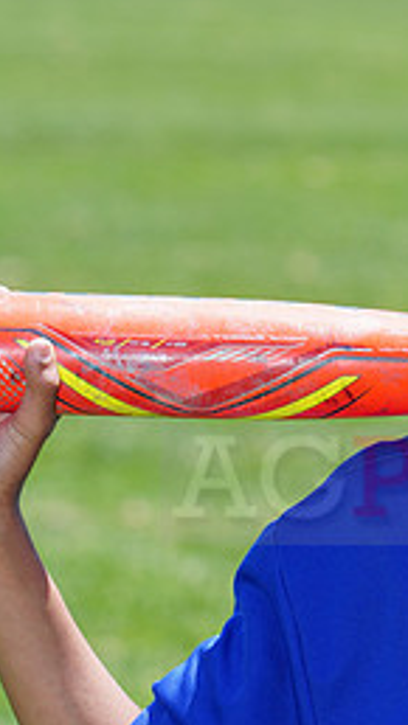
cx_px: 633
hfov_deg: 2.7
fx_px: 8718
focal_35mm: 453
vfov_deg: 4.8
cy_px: 462
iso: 200
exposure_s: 1/200
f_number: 9
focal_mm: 192
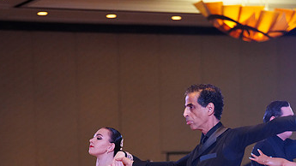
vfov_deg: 7.7
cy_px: 243
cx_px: 148
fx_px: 1216
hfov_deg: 13.9
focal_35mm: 155
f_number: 2.8
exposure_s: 1/500
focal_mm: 88
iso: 5000
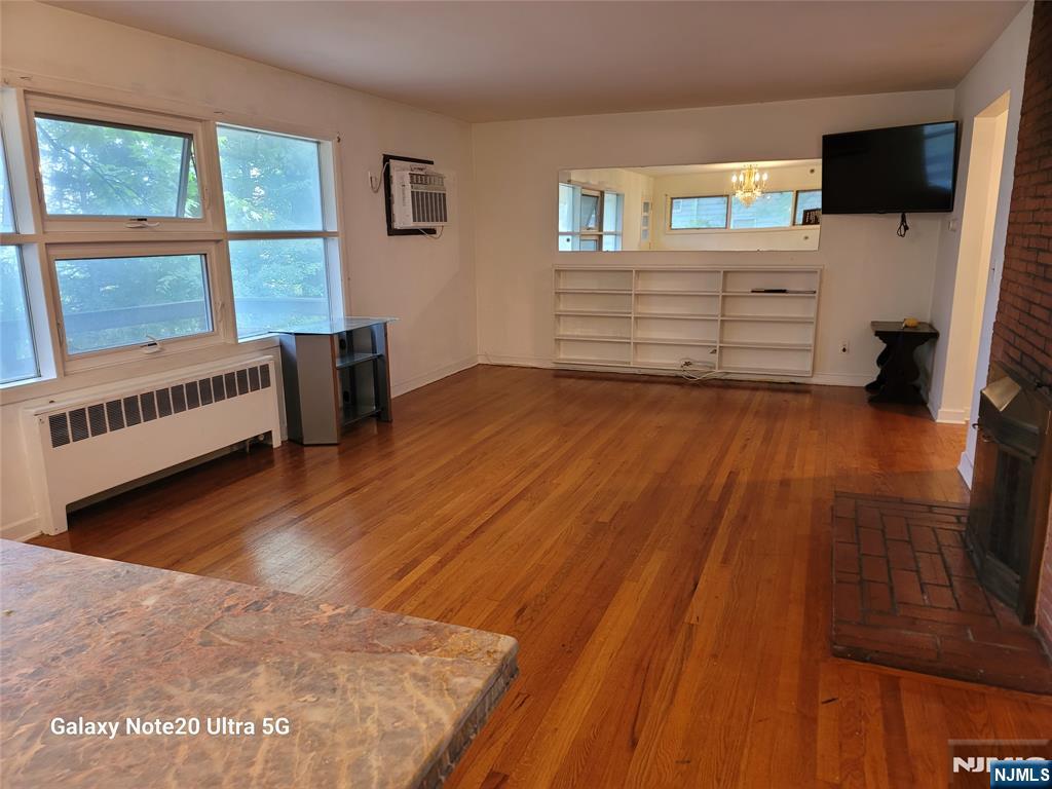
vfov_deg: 54.9
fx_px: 760
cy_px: 394
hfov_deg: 69.4
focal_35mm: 25
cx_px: 526
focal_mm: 7
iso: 320
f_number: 1.8
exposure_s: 1/40
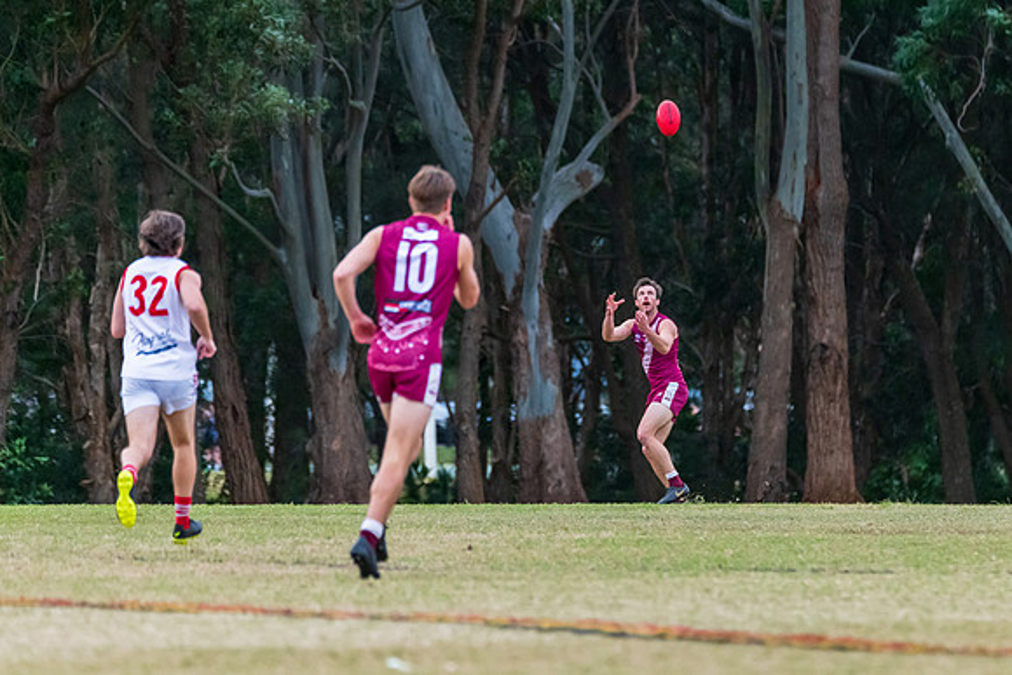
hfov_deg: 5.3
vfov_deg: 3.5
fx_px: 10922
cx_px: 563
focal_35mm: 388
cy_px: 272
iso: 3200
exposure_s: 1/1250
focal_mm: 320
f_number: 5.6
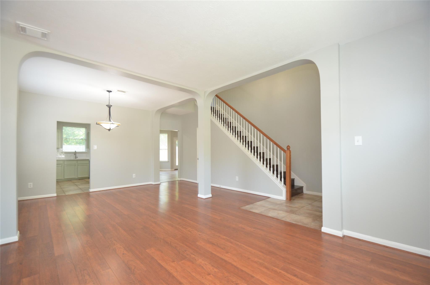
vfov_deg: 77.1
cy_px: 142
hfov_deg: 100.5
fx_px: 179
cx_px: 215
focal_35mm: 15
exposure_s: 1/60
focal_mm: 10
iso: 800
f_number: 4
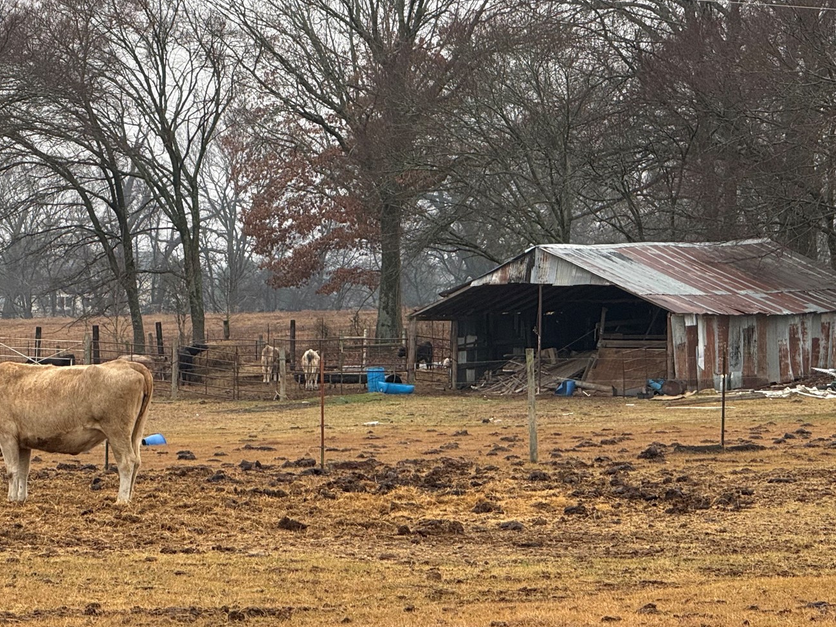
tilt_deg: -0.6
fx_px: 4564
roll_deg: -0.4
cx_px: 468
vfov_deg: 7.9
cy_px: 361
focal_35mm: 189
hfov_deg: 10.5
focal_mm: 15.66
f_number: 2.8
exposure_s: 1/99
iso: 80
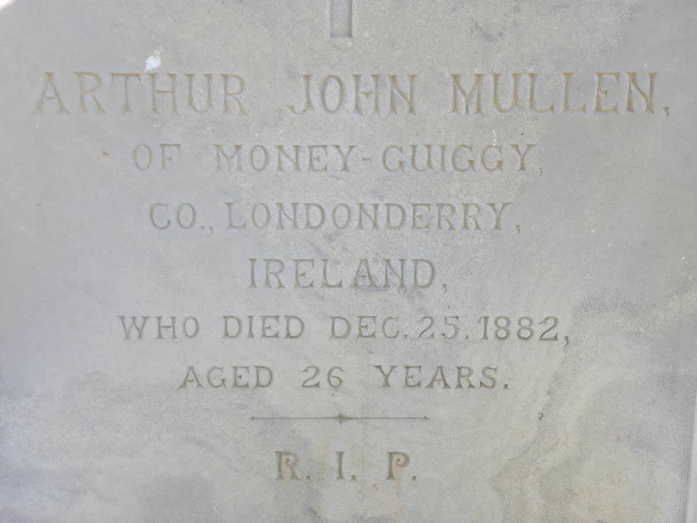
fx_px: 1510
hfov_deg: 26.0
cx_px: 348
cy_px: 262
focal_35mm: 75
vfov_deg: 19.6
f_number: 4
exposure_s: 1/67.7
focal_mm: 13.4
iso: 120
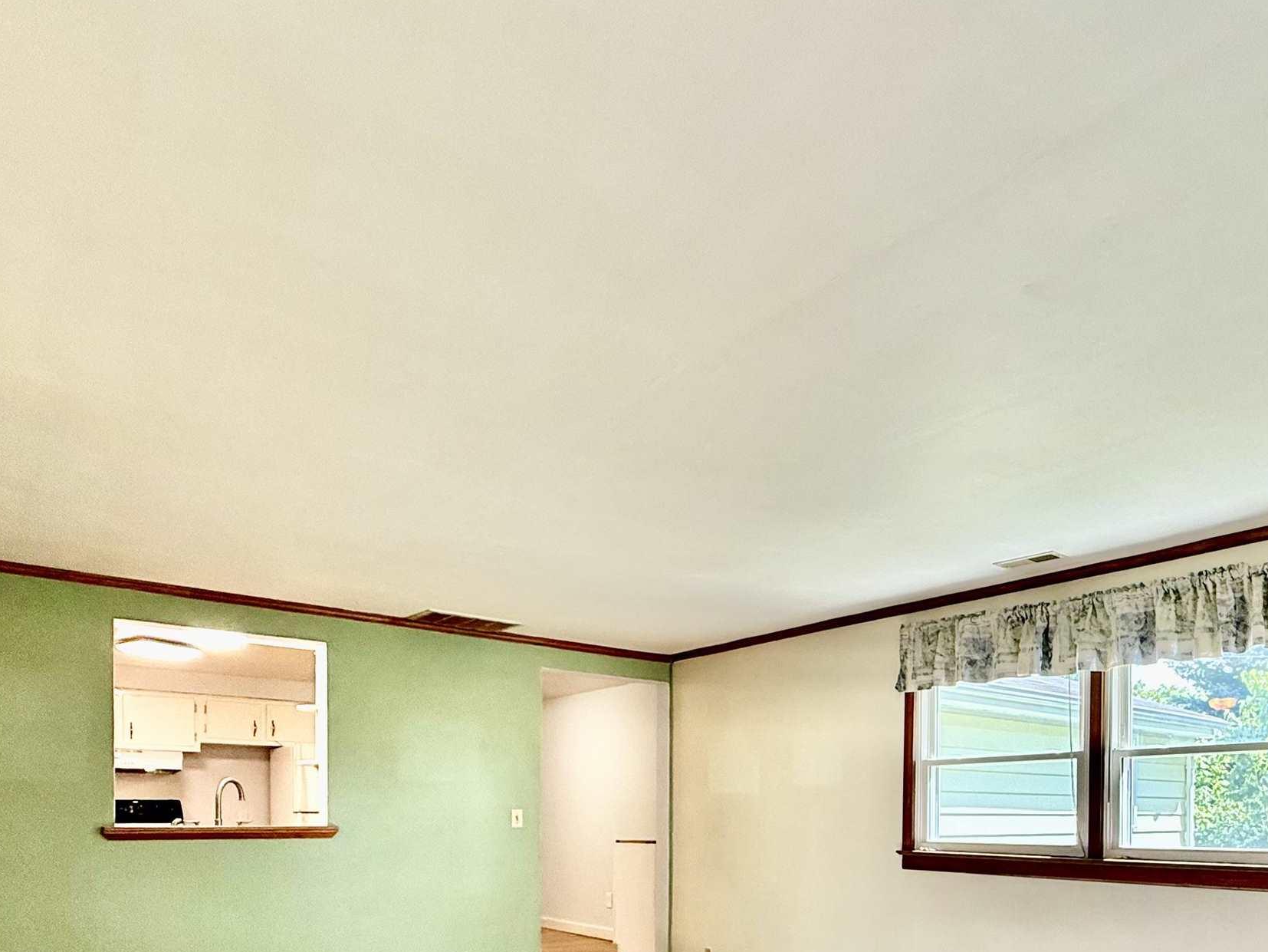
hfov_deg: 66.6
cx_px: 764
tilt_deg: +0.6
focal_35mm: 26
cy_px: 827
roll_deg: -0.2
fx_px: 953
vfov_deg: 48.4
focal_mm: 2.22
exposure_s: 1/120
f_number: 2.2
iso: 100
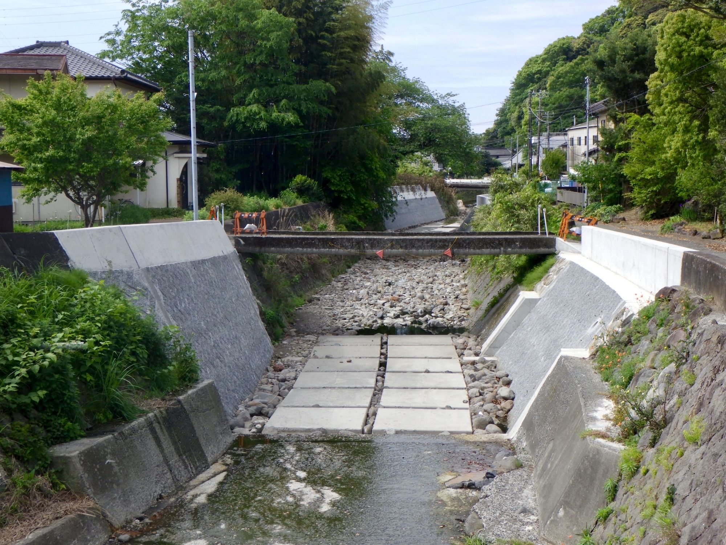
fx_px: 1070
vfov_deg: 28.6
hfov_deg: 37.5
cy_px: 272
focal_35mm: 51
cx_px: 363
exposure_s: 1/400
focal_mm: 9.1
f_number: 5.3
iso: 125
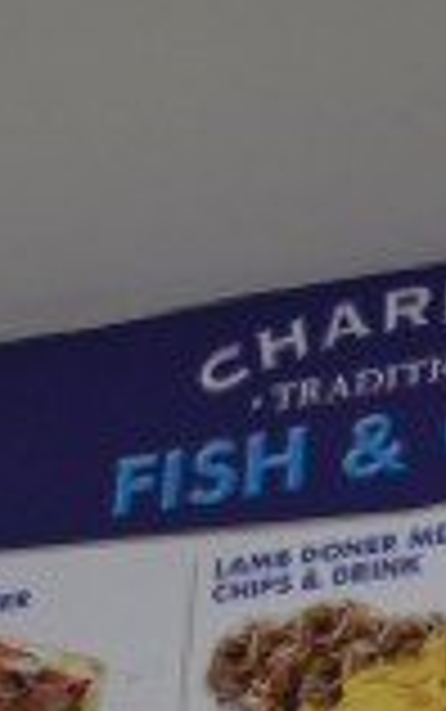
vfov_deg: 13.6
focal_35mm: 149
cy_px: 855
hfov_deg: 8.8
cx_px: 448
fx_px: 2892
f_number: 4
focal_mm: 24
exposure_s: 1/60
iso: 400
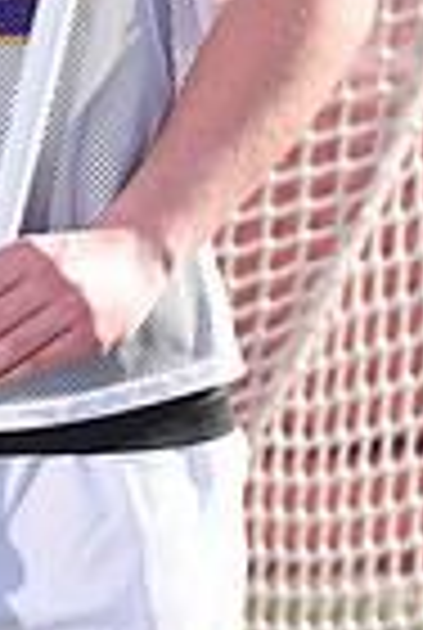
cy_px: -306
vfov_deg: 3.8
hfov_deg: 2.6
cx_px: -83
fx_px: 9435
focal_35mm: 538
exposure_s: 1/250
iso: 125
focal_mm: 130
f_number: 5.6
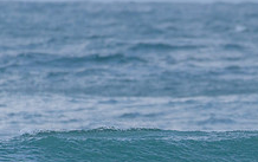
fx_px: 11676
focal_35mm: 1658
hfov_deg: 1.3
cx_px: 288
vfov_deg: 0.8
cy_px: 177
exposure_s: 1/2000
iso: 560
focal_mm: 500
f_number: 5.6
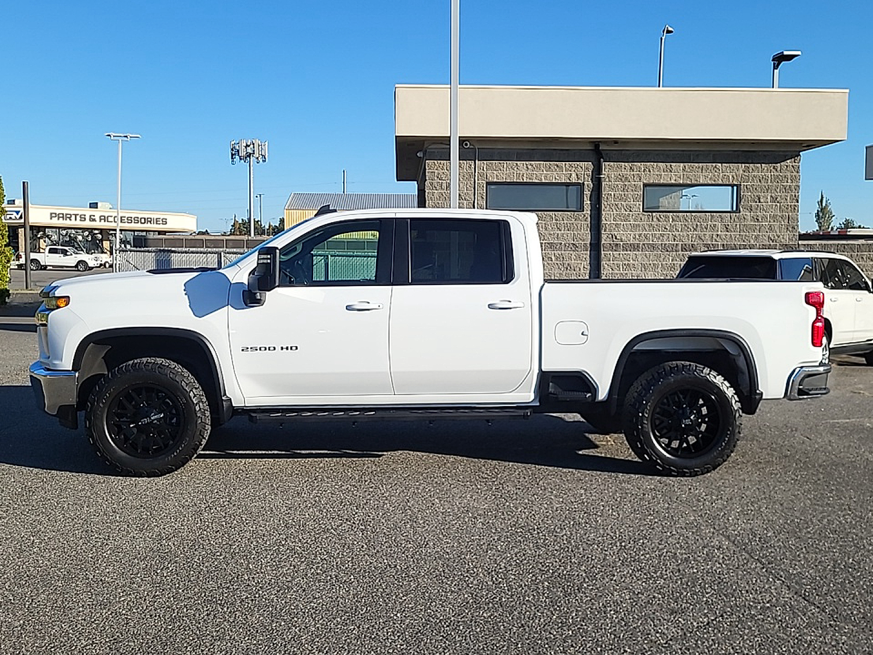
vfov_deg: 53.1
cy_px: 328
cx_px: 436
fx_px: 656
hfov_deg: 67.3
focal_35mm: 26
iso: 50
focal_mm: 5.4
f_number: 1.8
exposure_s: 1/2151
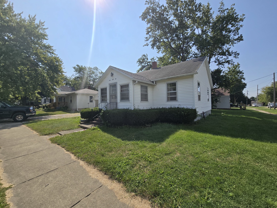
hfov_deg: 106.2
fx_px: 104
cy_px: 104
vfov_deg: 89.9
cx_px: 138
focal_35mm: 13
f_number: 2.2
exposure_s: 1/4021
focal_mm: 2.2
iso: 50
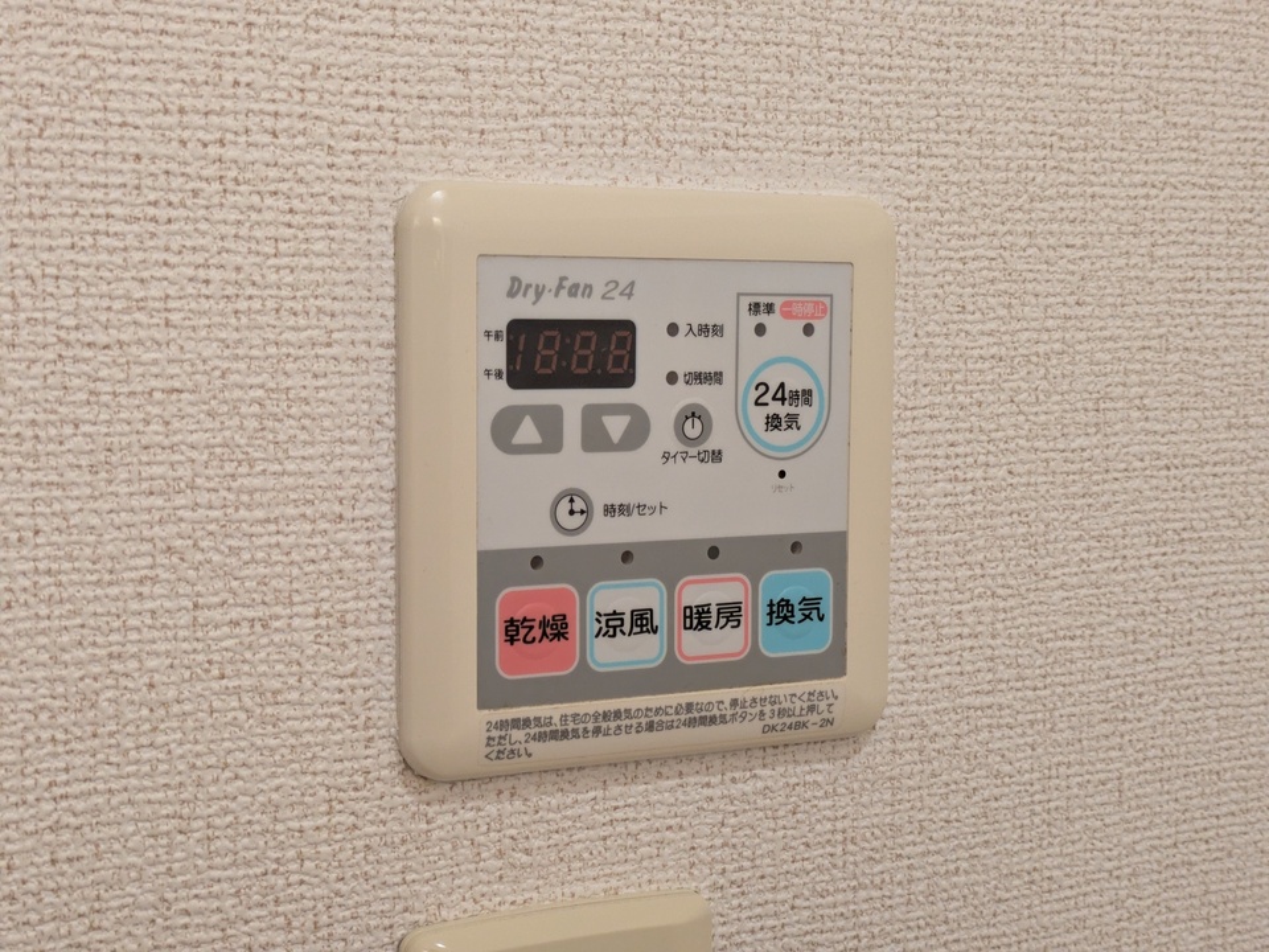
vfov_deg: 28.6
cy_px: 476
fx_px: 1870
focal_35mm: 51
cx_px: 634
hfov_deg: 37.5
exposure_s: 1/60
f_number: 1.89
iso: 210
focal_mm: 5.43
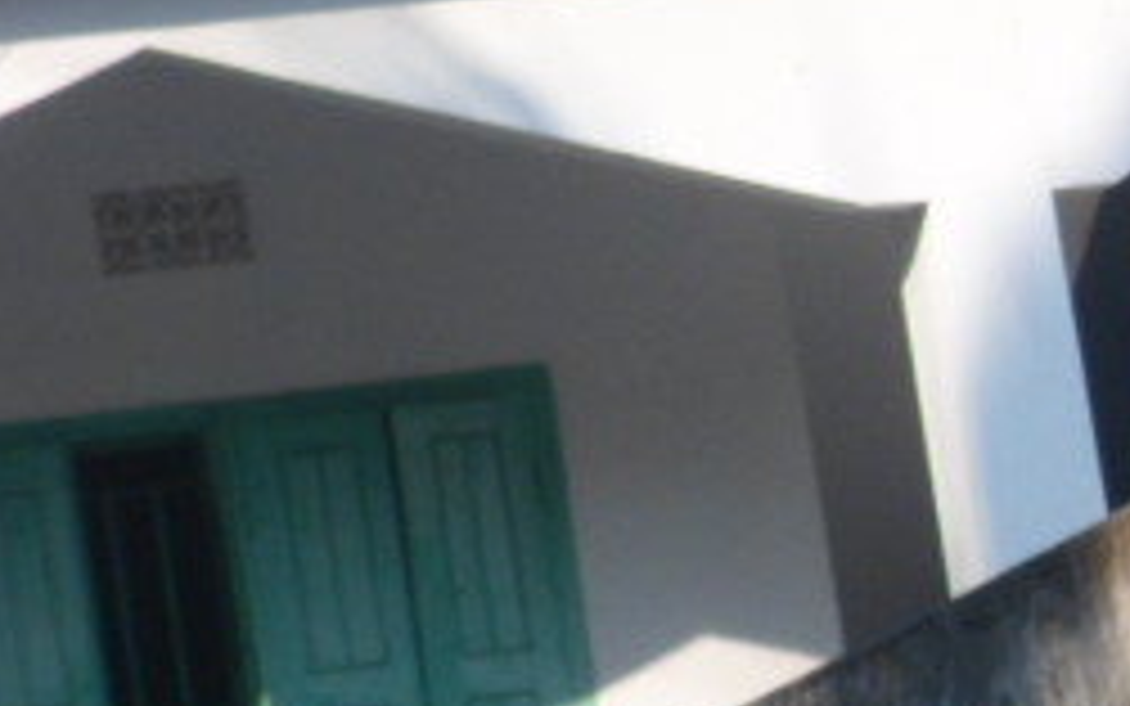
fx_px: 13831
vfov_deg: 2.9
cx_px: 2143
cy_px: 486
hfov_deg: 4.6
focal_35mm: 449
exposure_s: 1/250
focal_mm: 19.6
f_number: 5.1
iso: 80
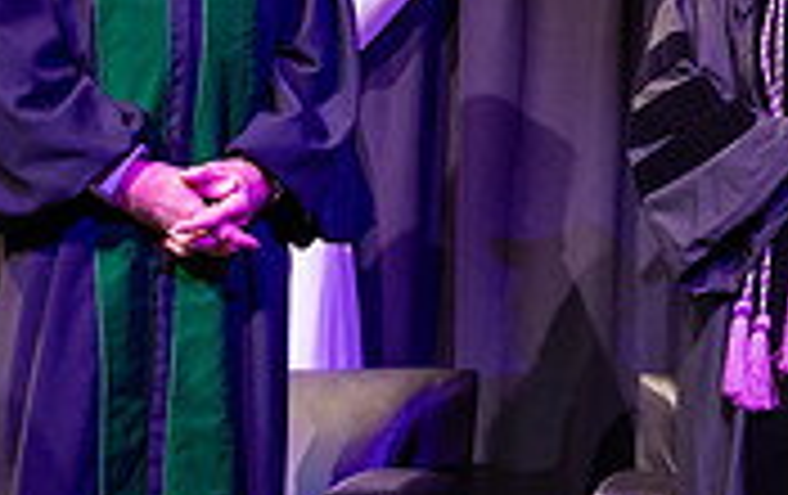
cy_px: 78
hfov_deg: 21.2
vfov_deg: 14.0
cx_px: 858
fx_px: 2000
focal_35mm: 93
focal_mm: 24
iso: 500
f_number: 2.8
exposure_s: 1/160
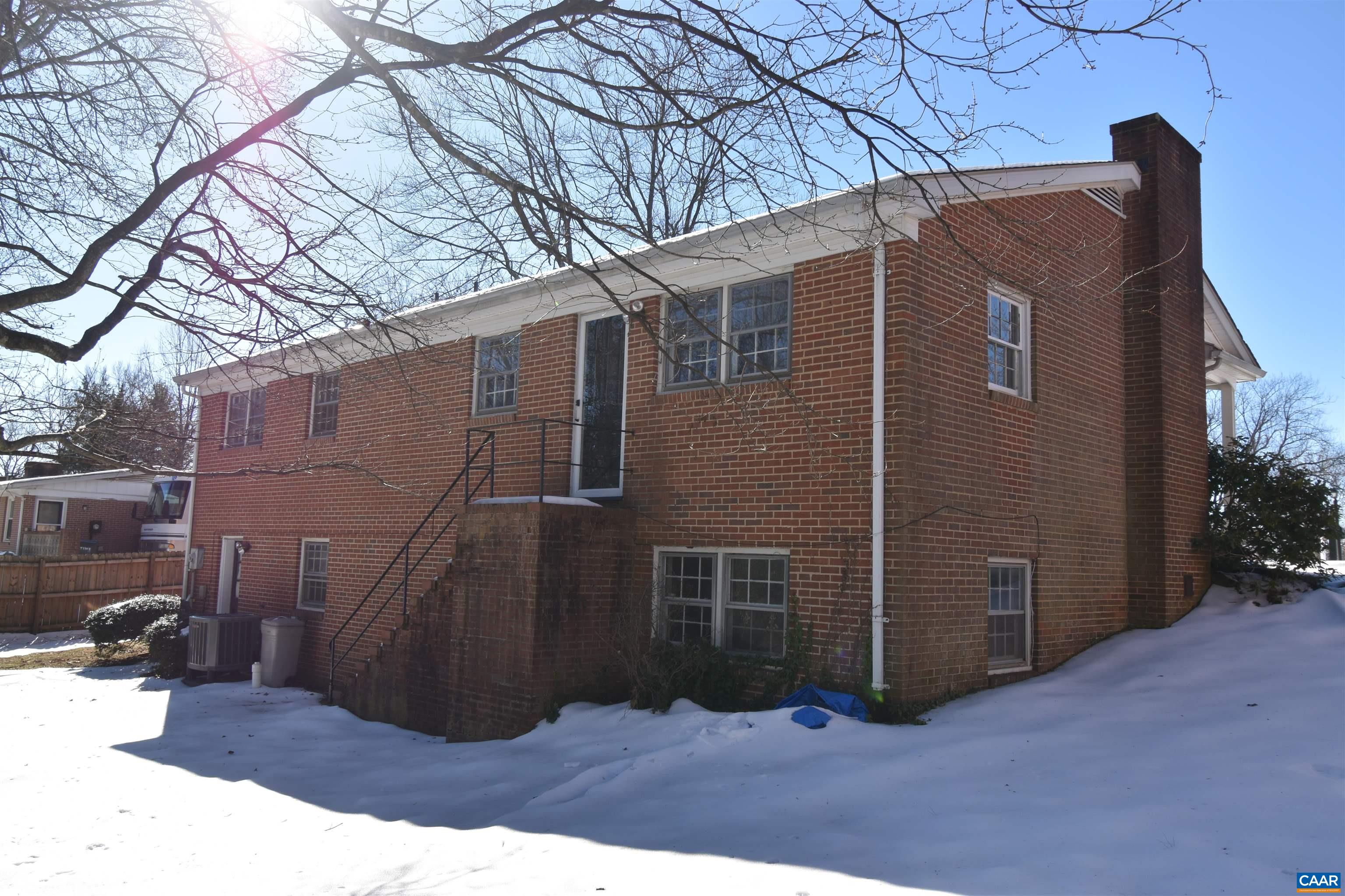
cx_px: 672
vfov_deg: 47.9
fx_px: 1009
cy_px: 448
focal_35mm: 27
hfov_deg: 67.4
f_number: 8
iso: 100
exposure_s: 1/200
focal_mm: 18
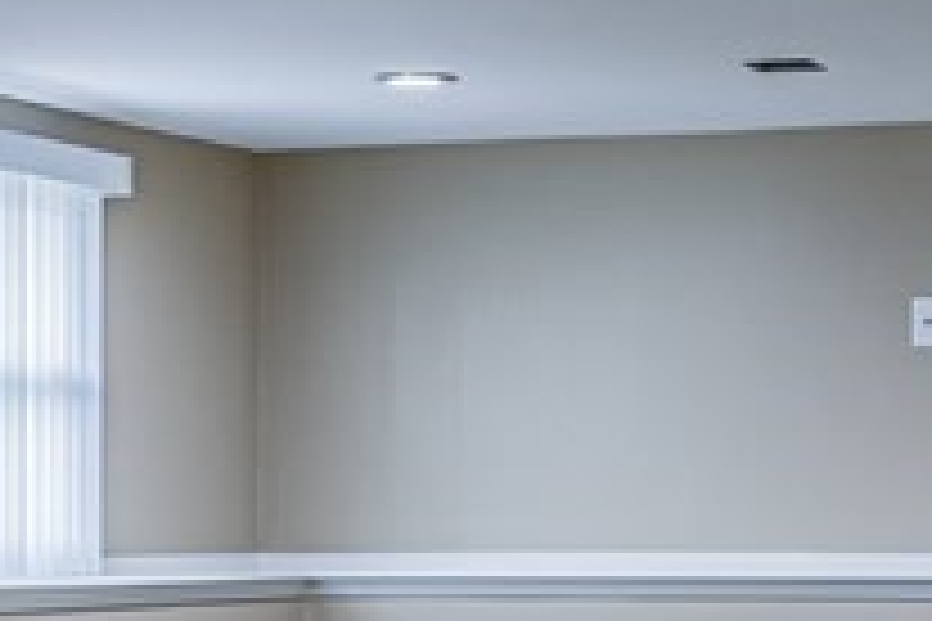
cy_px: 495
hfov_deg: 17.1
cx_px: 684
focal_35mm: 119
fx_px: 3081
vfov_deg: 11.5
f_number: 8
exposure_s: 1/3
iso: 200
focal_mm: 24
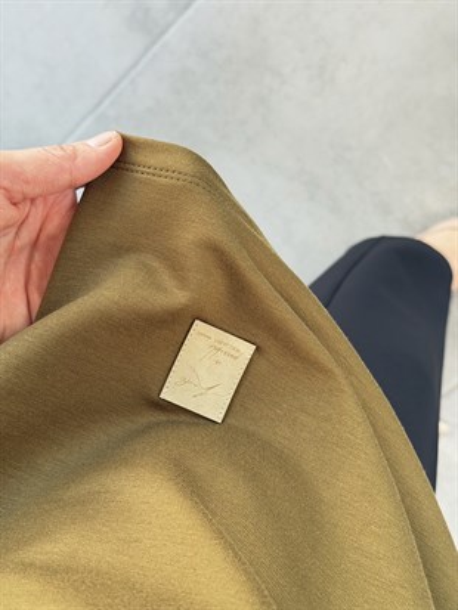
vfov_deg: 39.6
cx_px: 229
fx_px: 846
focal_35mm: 48
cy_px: 305
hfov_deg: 30.3
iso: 100
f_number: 1.78
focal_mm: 6.76
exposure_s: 1/108
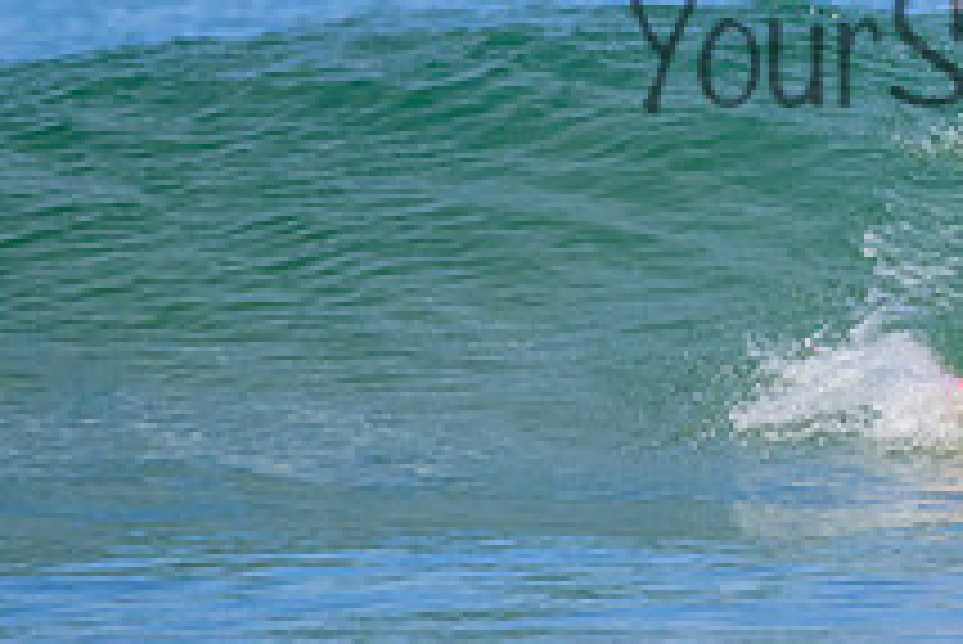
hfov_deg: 0.9
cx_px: 1089
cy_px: 2
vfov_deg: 0.6
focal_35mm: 2171
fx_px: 58111
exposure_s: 1/1600
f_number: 11
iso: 1800
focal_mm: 800
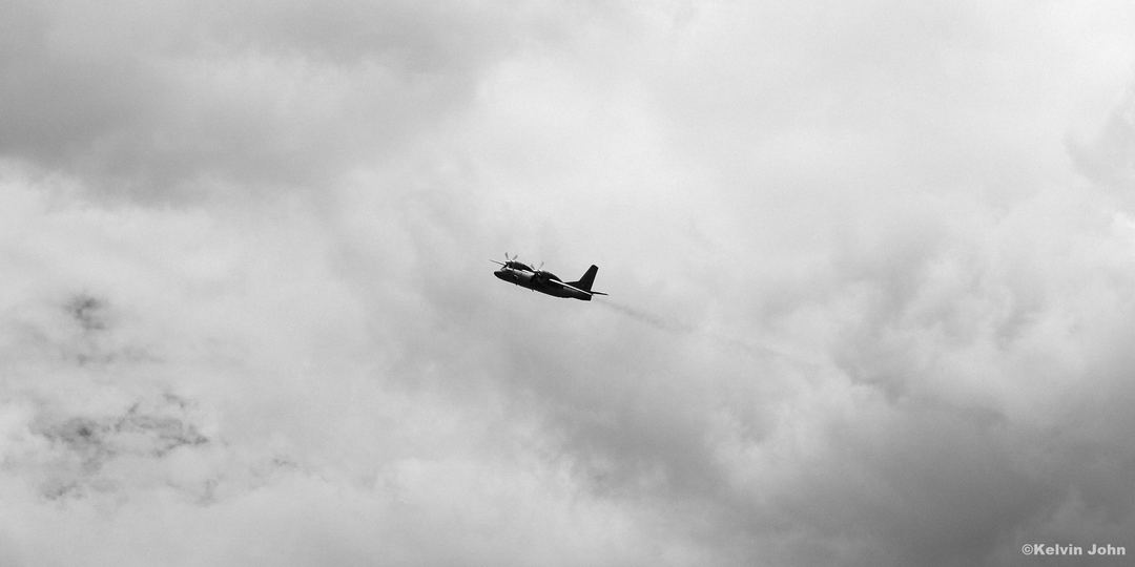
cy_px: 285
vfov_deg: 12.4
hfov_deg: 24.5
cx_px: 511
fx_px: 2614
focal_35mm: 89
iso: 50
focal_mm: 35
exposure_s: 1/400
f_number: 7.1
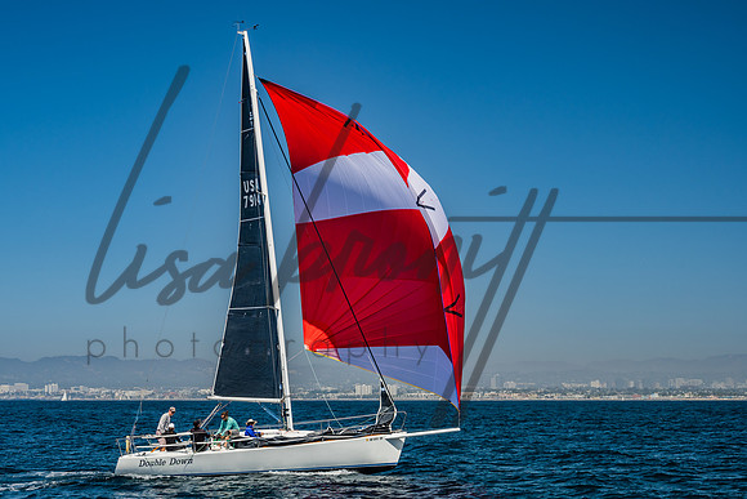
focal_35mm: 66
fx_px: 1379
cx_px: 352
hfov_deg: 30.3
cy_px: 242
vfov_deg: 20.5
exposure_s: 1/400
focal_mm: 58
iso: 160
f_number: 6.3
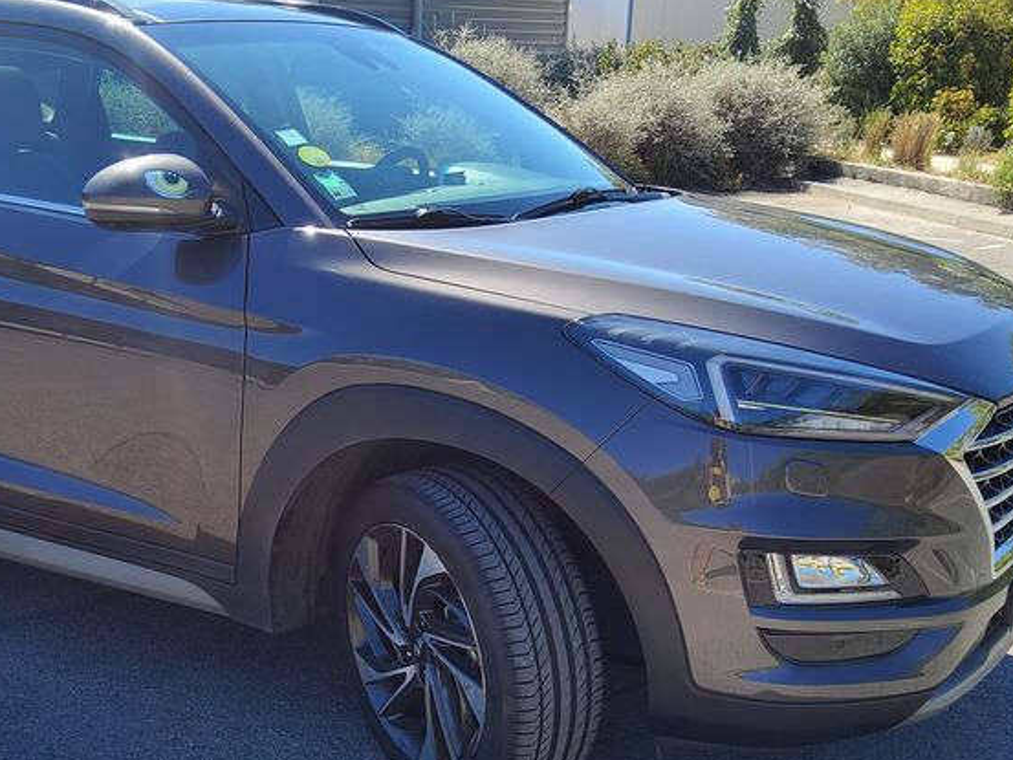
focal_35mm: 47
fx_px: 1376
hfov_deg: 39.8
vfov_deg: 30.5
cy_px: 549
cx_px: 310
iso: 50
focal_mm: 3.08
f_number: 2
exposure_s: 1/471
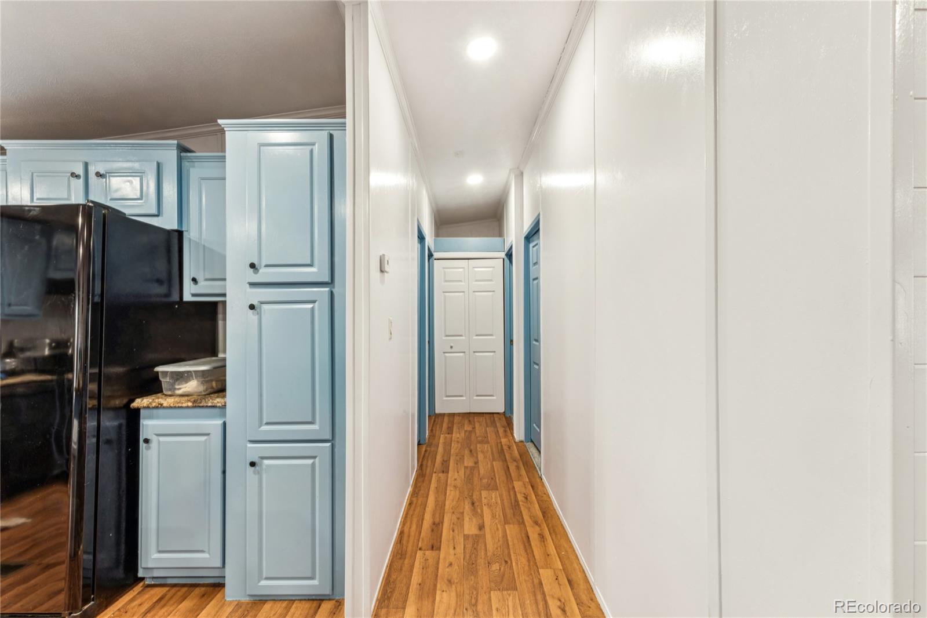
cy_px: 309
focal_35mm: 15
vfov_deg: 78.8
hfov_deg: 101.9
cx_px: 464
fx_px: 376
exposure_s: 2
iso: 100
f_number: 22
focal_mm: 14.6
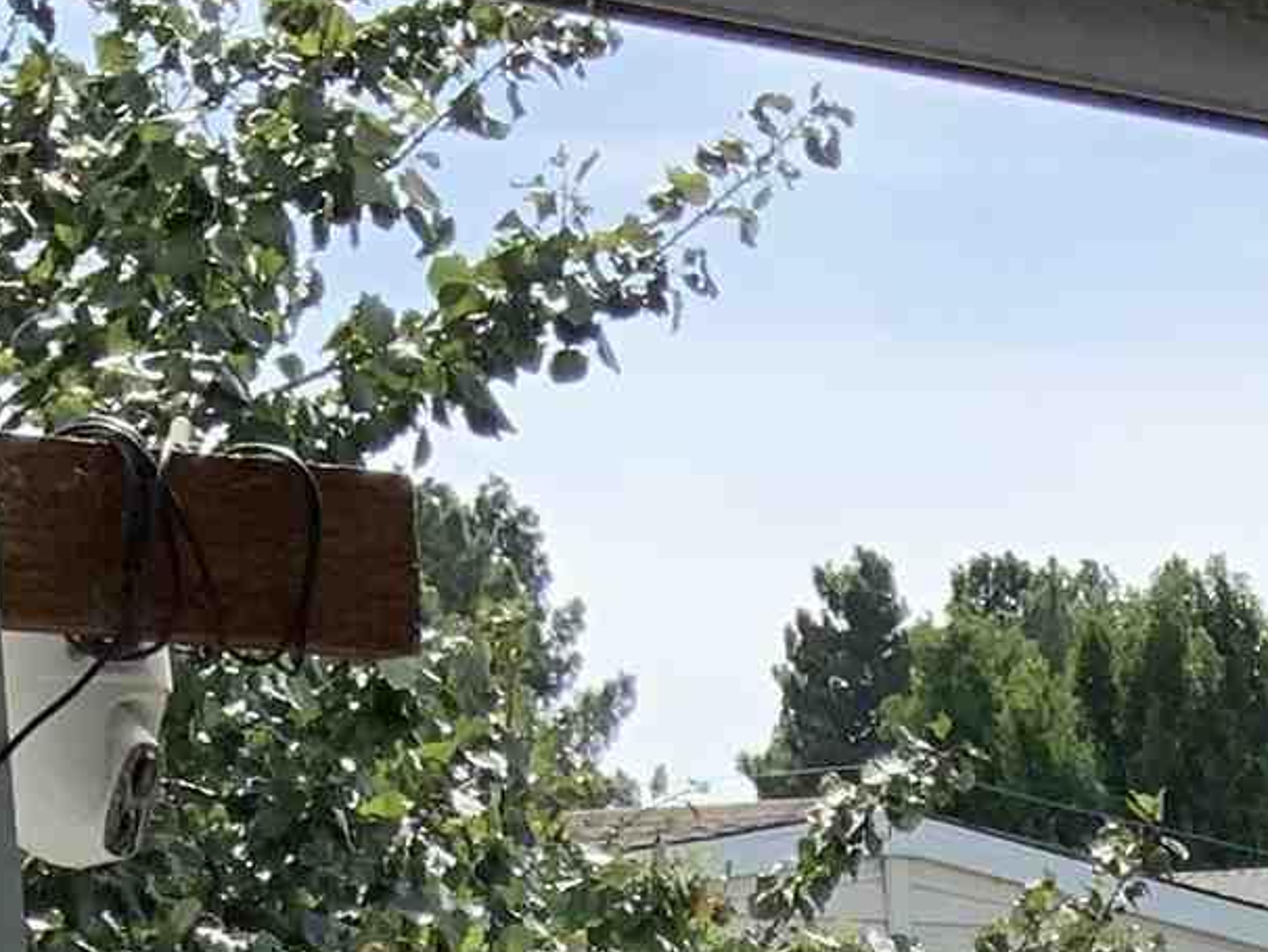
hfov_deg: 12.4
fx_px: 5387
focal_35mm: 147
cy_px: 2383
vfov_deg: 9.0
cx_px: 2197
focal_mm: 3
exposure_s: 1/1250
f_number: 1.8
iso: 16
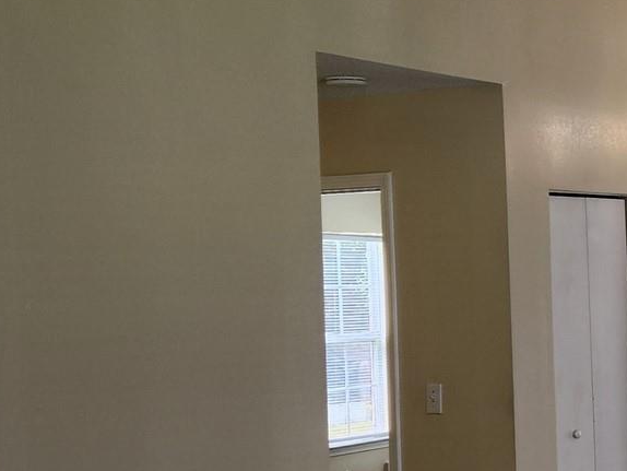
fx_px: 1486
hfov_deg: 20.5
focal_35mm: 82
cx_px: 931
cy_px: 281
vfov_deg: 18.0
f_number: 1.8
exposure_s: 1/180
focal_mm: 5.4
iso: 80
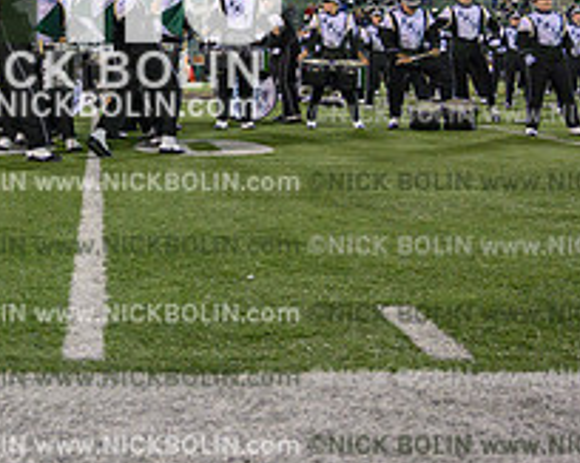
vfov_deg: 22.8
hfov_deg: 28.6
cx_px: 80
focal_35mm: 64
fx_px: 1098
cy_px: -16
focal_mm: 24
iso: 5000
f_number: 4
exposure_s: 1/1000
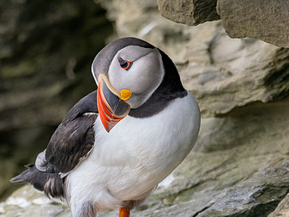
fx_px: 14365
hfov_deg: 1.2
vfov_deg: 0.9
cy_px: 160
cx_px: 107
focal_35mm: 1720
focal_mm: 420
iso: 1000
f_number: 5.6
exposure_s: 1/800
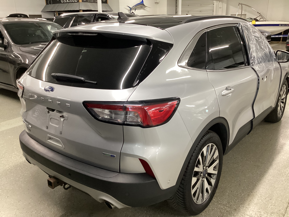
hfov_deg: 58.4
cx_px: 144
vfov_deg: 45.4
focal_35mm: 31
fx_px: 259
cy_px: 108
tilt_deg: -19.5
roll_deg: +0.2
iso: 250
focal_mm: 3.3
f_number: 2.4
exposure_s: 1/50
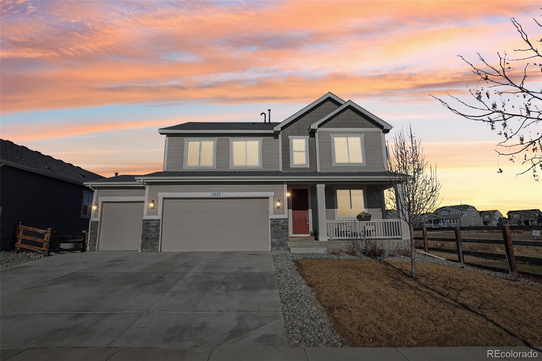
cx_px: 271
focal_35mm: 18
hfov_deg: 90.0
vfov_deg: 67.4
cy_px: 180
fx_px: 271
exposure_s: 1/640
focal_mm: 12
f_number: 8
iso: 100
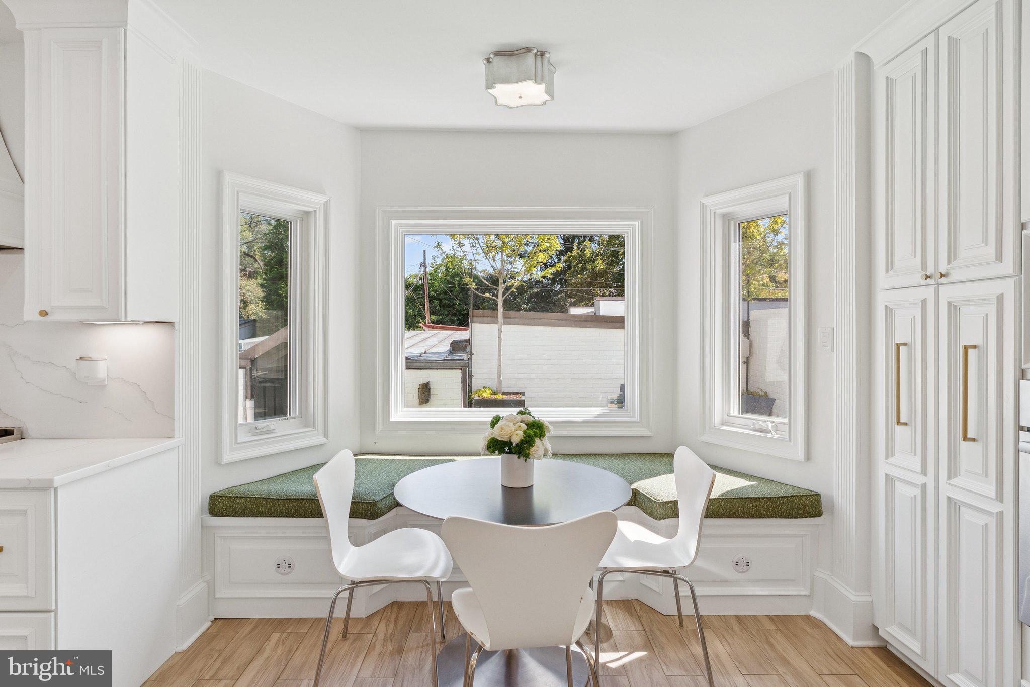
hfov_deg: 86.9
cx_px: 515
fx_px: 544
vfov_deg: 64.6
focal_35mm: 19
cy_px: 344
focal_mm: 19
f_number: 7.1
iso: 500
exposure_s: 1/125
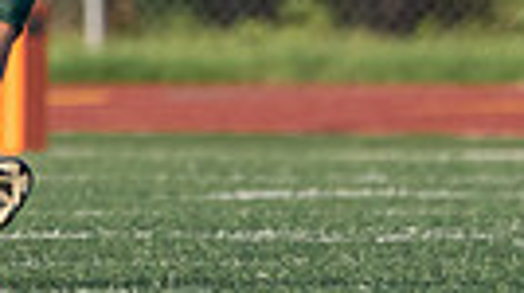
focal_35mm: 2342
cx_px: -16
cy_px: -390
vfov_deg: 0.5
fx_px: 32502
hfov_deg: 0.9
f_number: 7.1
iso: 1000
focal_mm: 400
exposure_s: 1/1250
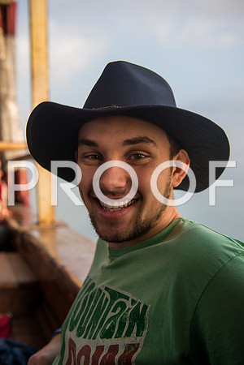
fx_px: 386
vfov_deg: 50.7
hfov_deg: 35.1
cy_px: 182
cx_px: 122
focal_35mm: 38
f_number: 2.8
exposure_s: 1/250
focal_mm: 38
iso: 100
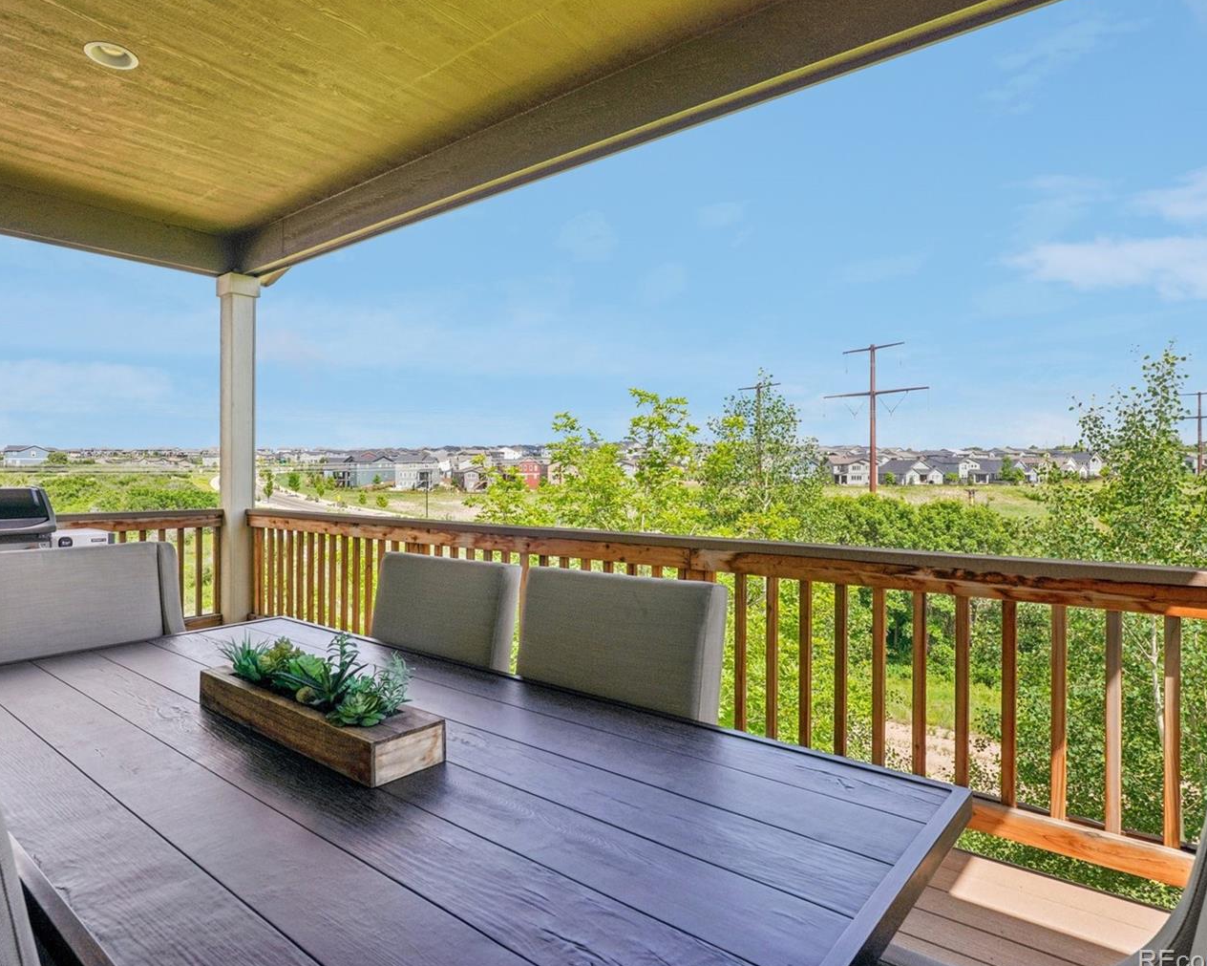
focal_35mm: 20
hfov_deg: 81.2
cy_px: 471
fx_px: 700
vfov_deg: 69.2
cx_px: 529
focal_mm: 11
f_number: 8
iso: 100
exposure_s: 1/250
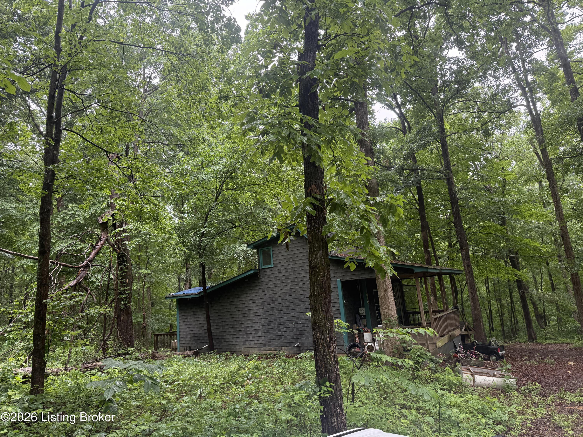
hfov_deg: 71.6
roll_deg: +4.7
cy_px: 218
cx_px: 292
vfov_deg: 56.8
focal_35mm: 24
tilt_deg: +10.6
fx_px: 404
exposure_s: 1/230
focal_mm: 6.76
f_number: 1.78
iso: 160
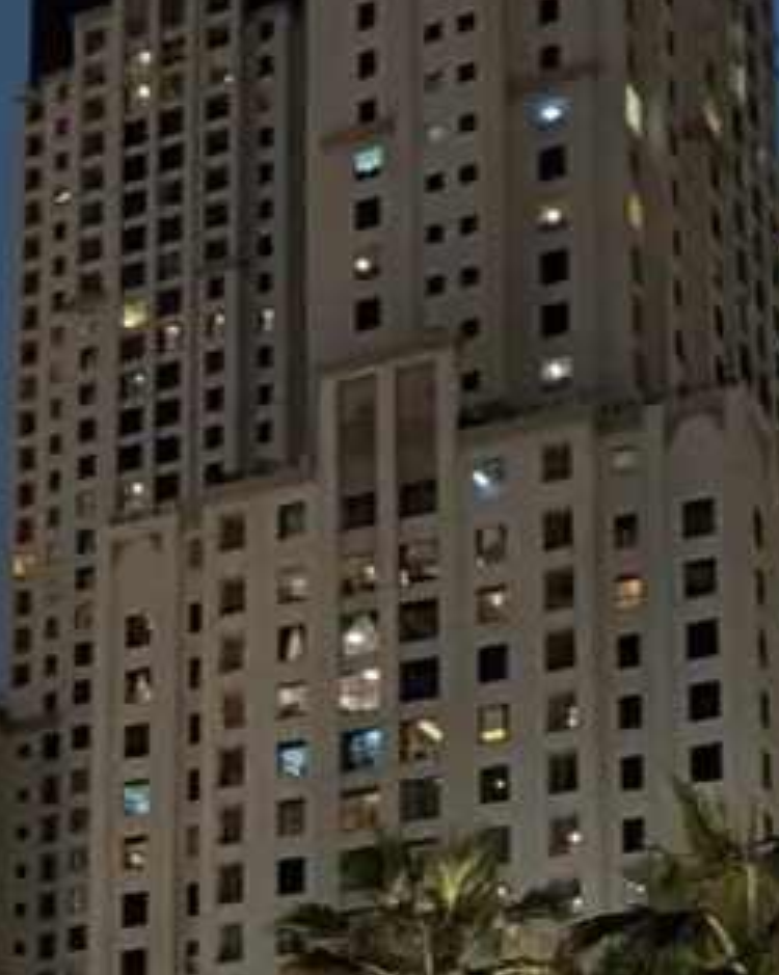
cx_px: 581
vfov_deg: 24.3
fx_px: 2077
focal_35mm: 72
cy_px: 1128
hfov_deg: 21.1
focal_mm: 2.02
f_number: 1.7
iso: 113
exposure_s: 1/25
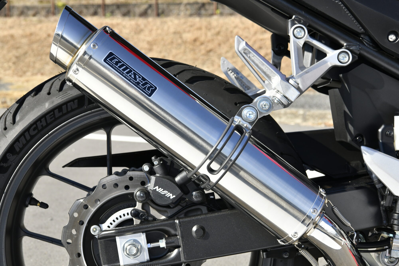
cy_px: 133
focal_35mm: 70
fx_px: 776
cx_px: 200
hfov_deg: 28.8
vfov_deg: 19.5
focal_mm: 70
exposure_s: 1/800
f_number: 13
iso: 1000
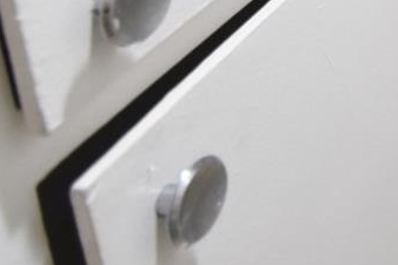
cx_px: 787
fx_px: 785
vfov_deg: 14.9
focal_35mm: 71
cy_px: -297
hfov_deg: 18.7
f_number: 3.5
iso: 1100
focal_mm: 10
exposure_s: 1/60
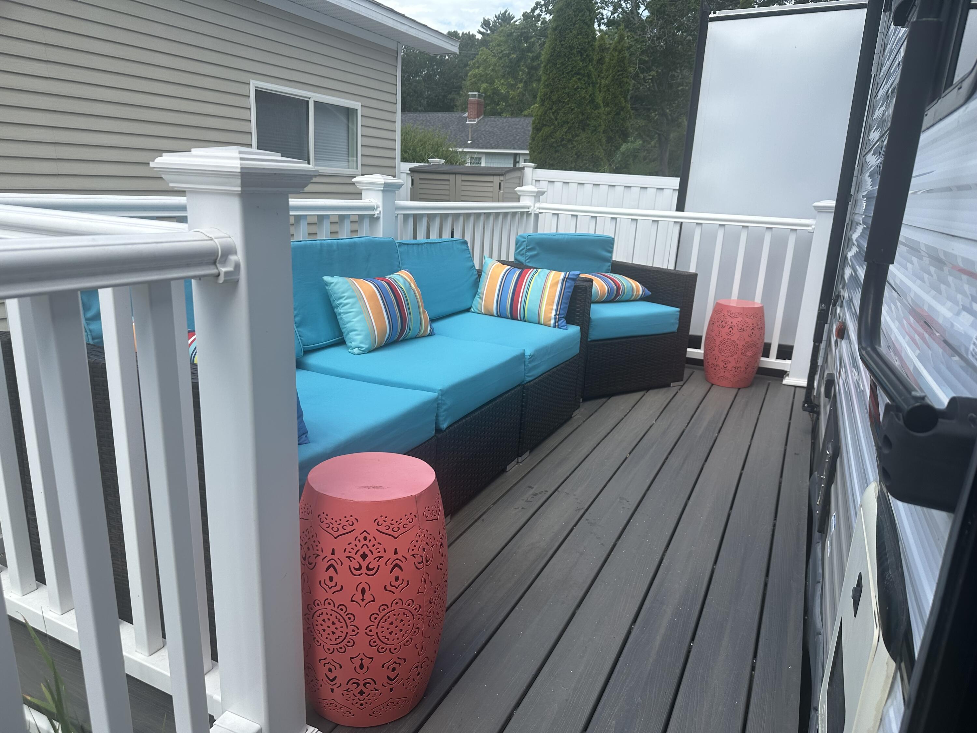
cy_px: 366
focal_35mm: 24
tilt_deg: -16.3
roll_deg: -2.9
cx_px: 488
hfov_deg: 71.6
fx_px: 677
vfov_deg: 56.8
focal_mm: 6.86
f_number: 1.78
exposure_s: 1/2525
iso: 80
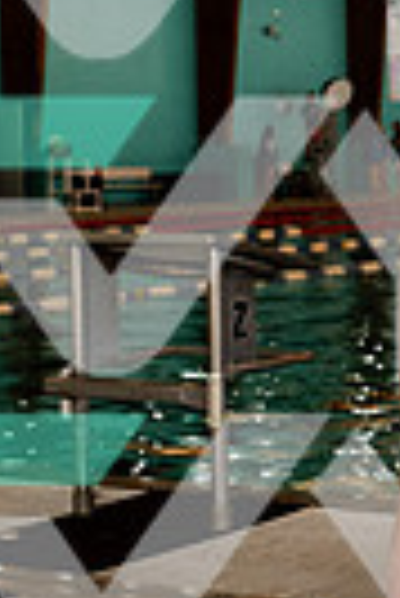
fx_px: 1961
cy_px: 238
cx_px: 548
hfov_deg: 11.3
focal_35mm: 118
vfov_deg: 17.3
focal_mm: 35
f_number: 5
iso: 800
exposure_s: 1/200
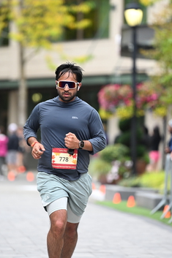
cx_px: 89
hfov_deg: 4.5
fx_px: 2181
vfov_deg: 6.8
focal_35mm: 304
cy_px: 116
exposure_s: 1/1600
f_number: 2.8
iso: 800
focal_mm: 195
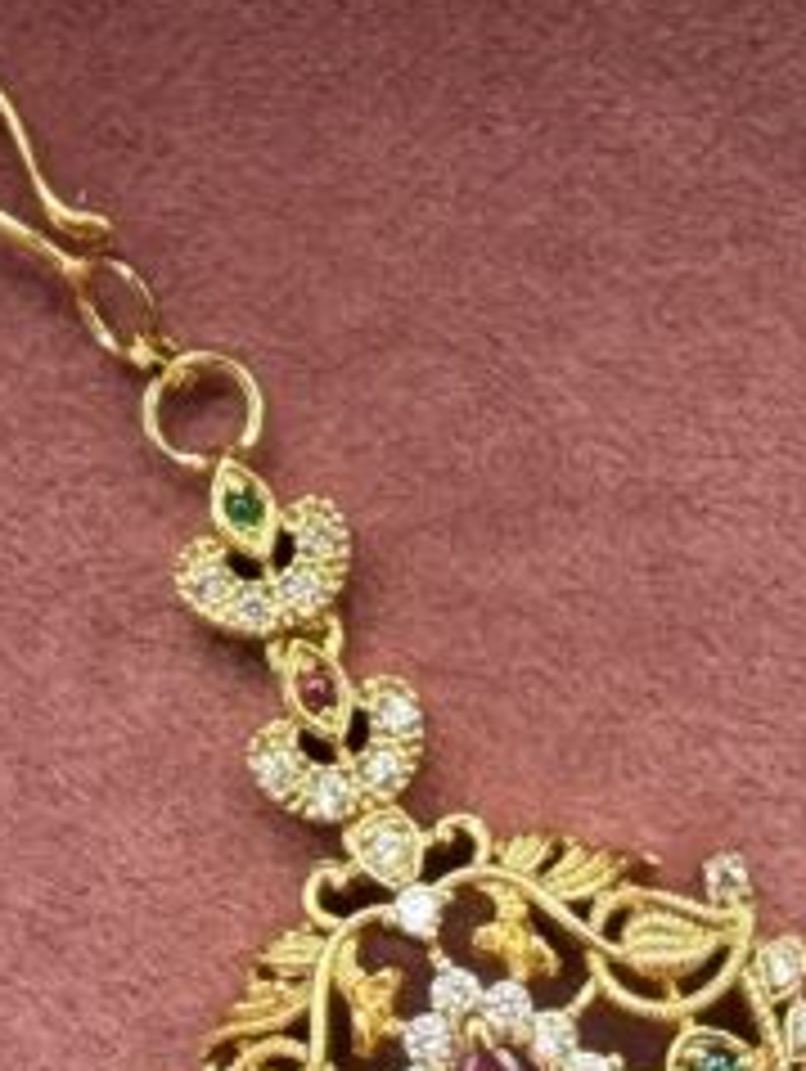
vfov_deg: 20.8
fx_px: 2913
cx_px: 297
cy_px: 632
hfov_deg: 15.7
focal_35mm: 94
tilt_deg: -67.3
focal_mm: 2.22
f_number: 2.2
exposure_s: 1/121
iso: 100
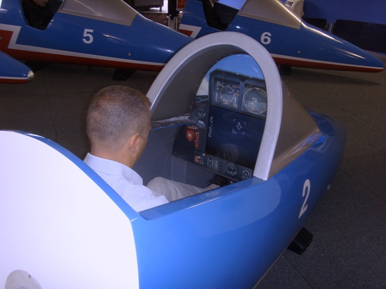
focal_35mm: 36
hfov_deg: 51.4
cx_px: 193
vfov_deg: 39.7
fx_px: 401
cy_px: 144
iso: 100
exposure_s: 1/45
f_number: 3.5
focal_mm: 6
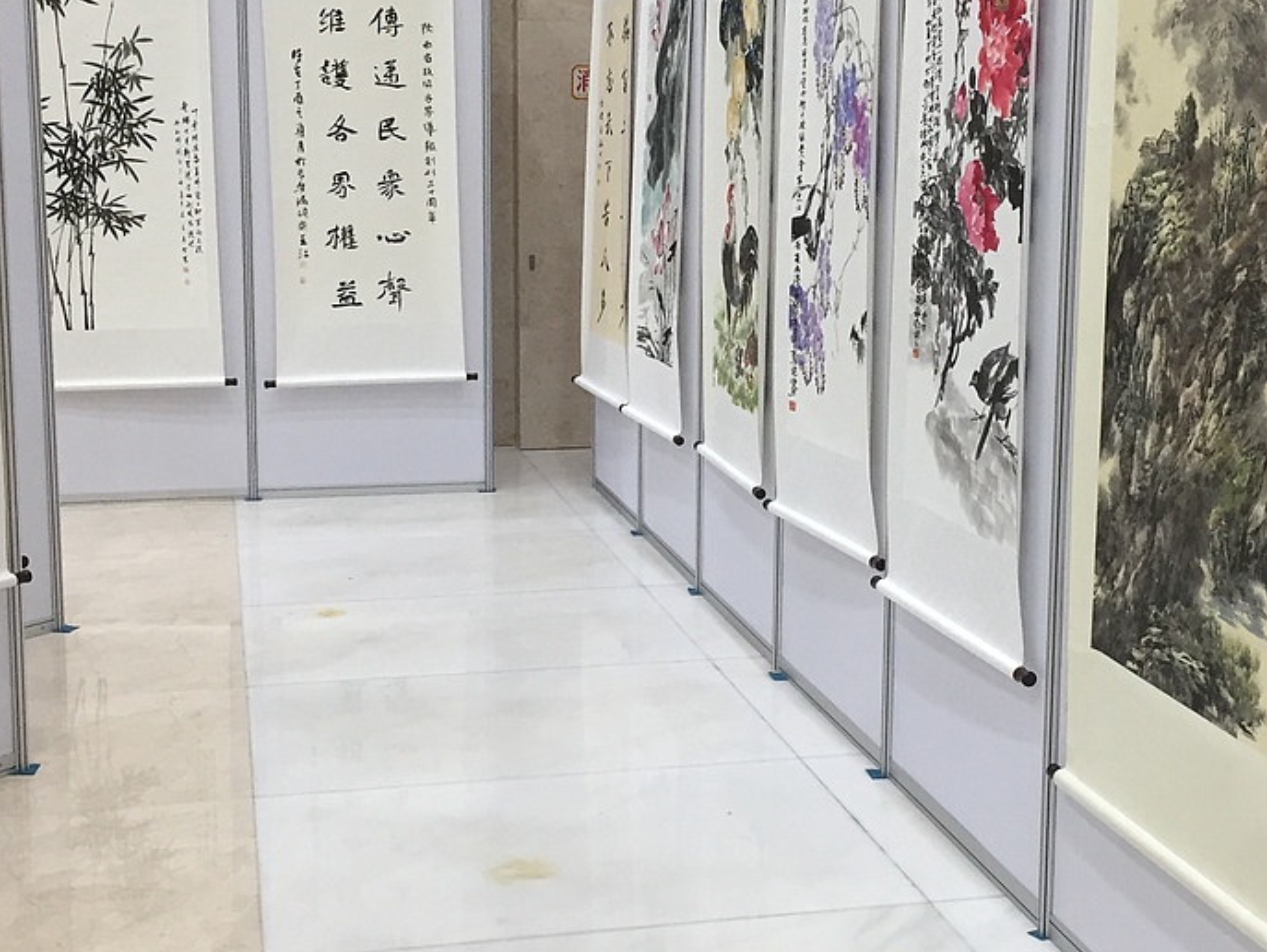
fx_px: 1978
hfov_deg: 35.5
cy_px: 406
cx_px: 673
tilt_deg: -8.0
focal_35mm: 54
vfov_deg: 27.0
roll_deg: -1.3
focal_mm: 4.15
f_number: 2.2
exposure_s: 1/33
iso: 125
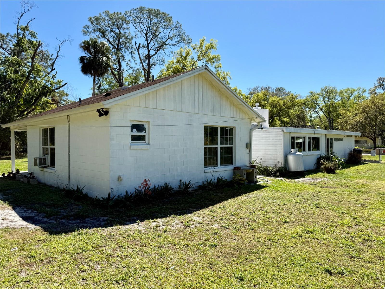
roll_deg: +0.3
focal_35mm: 24
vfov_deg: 56.8
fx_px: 267
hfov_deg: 71.6
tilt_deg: -0.5
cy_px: 144
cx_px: 192
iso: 80
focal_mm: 6.76
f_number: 1.78
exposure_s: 1/3953
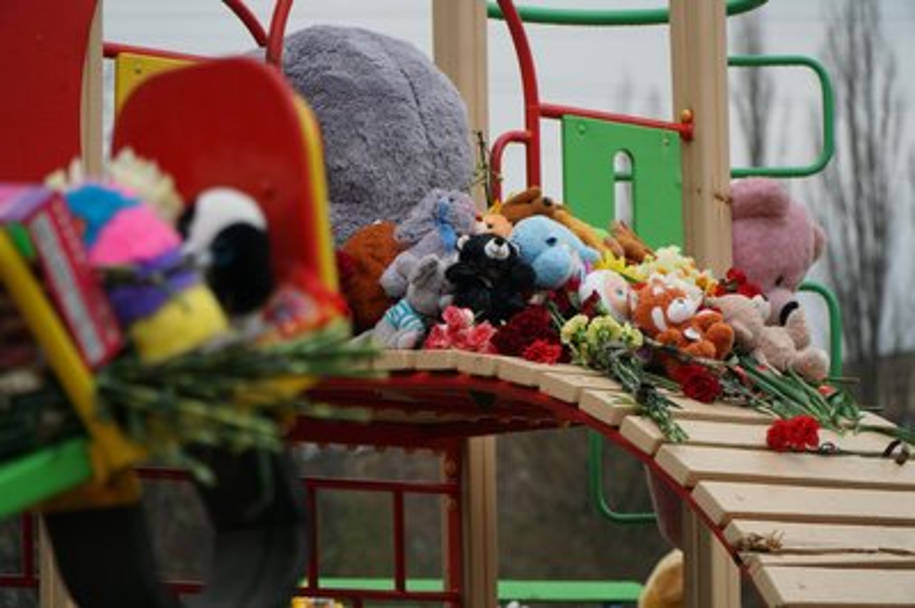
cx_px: 458
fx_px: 4000
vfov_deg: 8.7
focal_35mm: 158
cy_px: 304
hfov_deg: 13.1
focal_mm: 105
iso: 500
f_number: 4
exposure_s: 1/1000
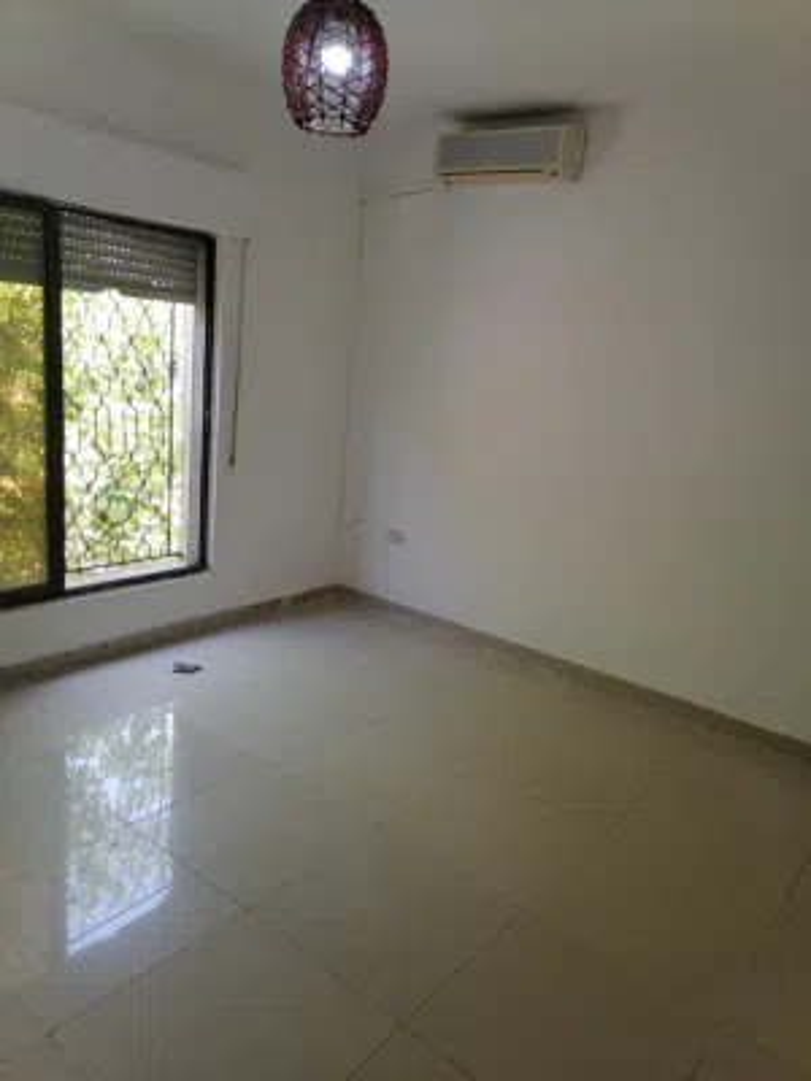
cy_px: 540
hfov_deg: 51.4
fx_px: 843
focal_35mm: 27
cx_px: 406
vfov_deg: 65.3
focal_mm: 5.3
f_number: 1.8
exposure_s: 1/50
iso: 64
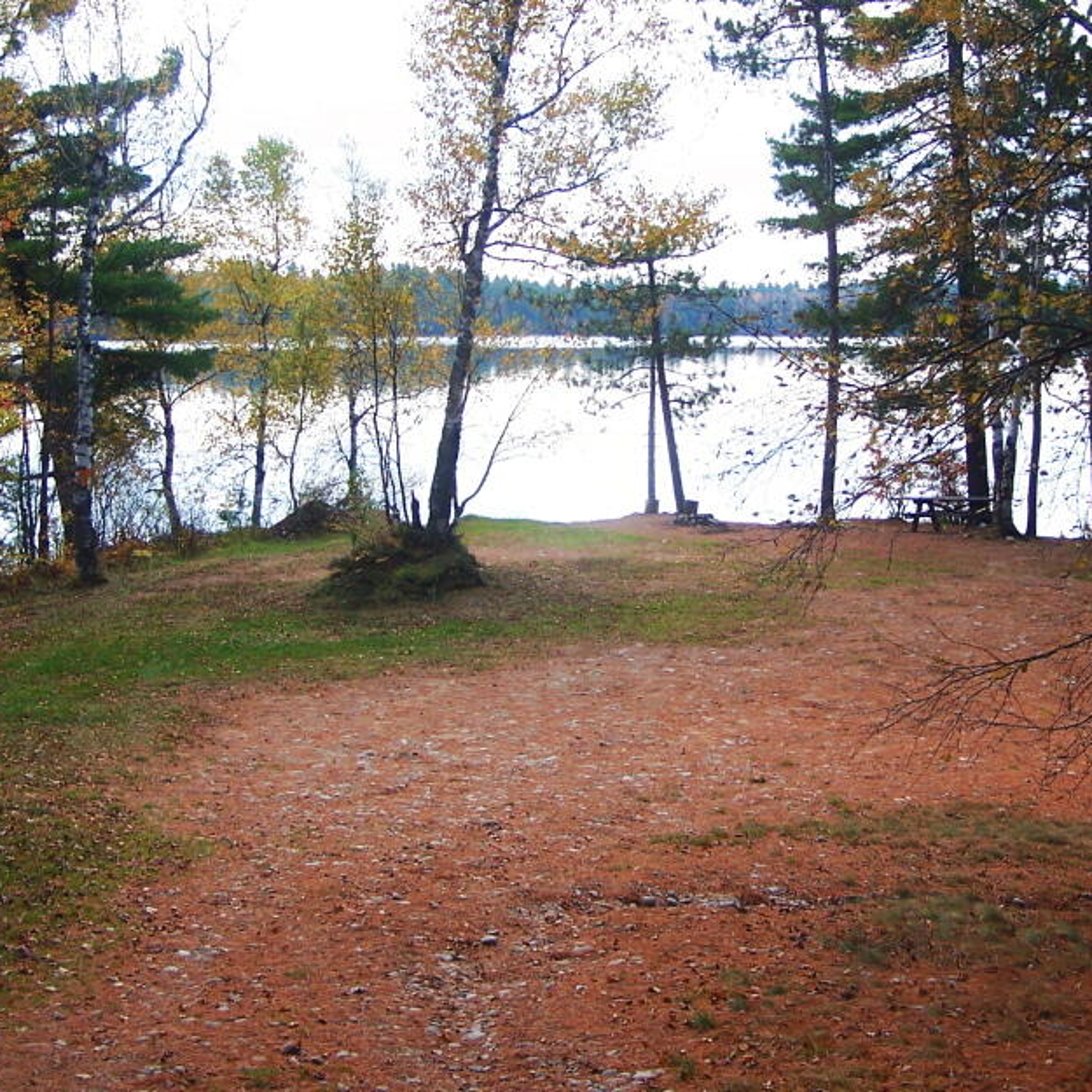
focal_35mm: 55
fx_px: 1963
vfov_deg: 31.0
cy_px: 463
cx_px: 620
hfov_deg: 31.0
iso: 80
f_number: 2.8
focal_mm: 6.3
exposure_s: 1/400
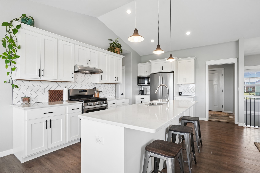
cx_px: 130
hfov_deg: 93.3
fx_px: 123
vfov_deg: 70.4
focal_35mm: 17
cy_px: 86
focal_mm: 17
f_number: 9
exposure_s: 1/40
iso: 400
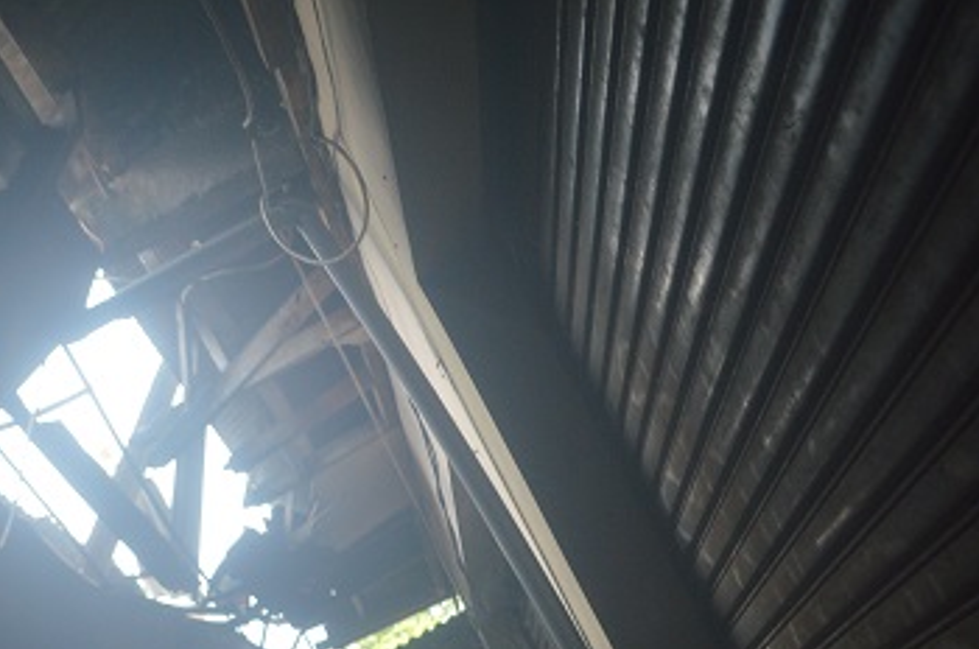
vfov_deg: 24.0
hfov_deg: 35.5
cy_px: 622
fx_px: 1466
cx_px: 171
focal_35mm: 54
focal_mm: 18
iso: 400
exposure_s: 1/500
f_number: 3.5
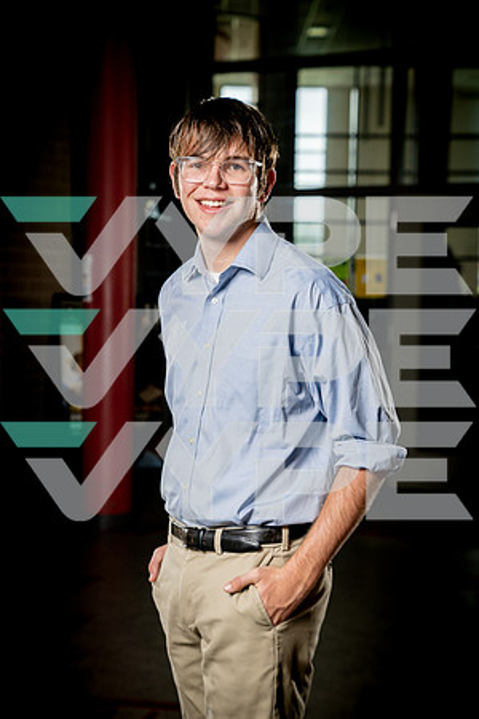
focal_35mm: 67
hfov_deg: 20.3
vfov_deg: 30.1
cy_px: 360
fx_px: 1337
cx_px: 240
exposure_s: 1/250
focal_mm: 67
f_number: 4.5
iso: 250
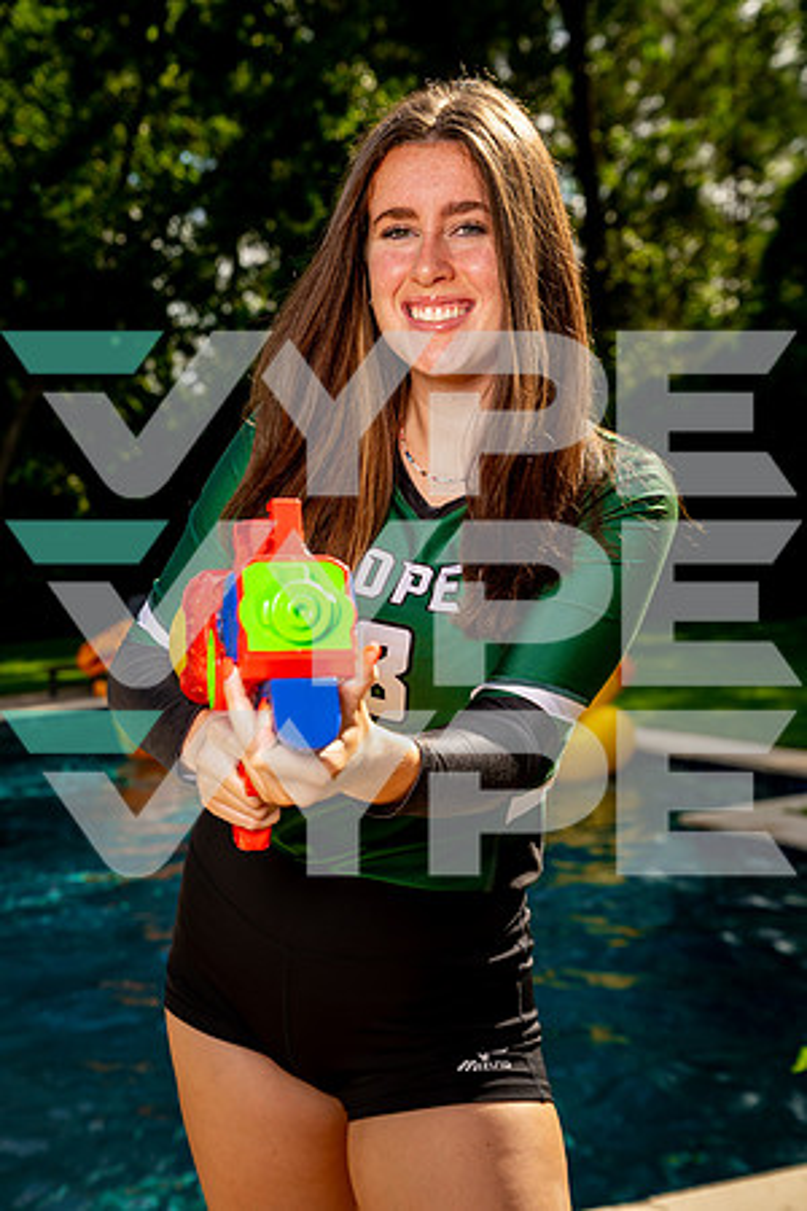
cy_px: 606
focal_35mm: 59
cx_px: 404
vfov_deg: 33.9
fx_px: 1984
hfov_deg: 23.0
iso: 125
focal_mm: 59
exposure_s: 1/320
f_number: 5.6
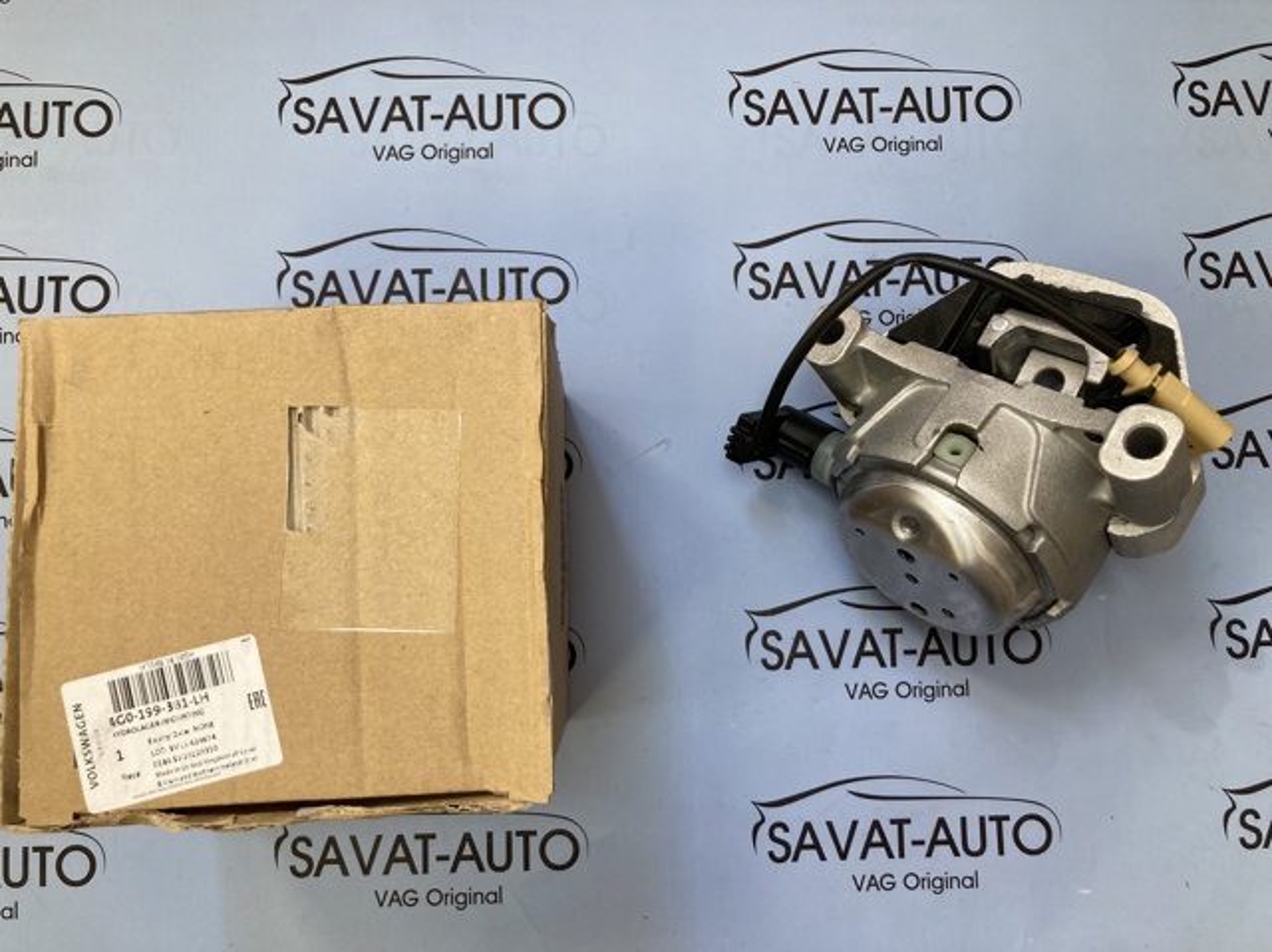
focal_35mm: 28
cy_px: 476
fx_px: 1028
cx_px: 636
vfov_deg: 49.7
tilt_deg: -85.7
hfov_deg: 63.5
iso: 50
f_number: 1.8
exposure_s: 1/60
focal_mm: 3.99
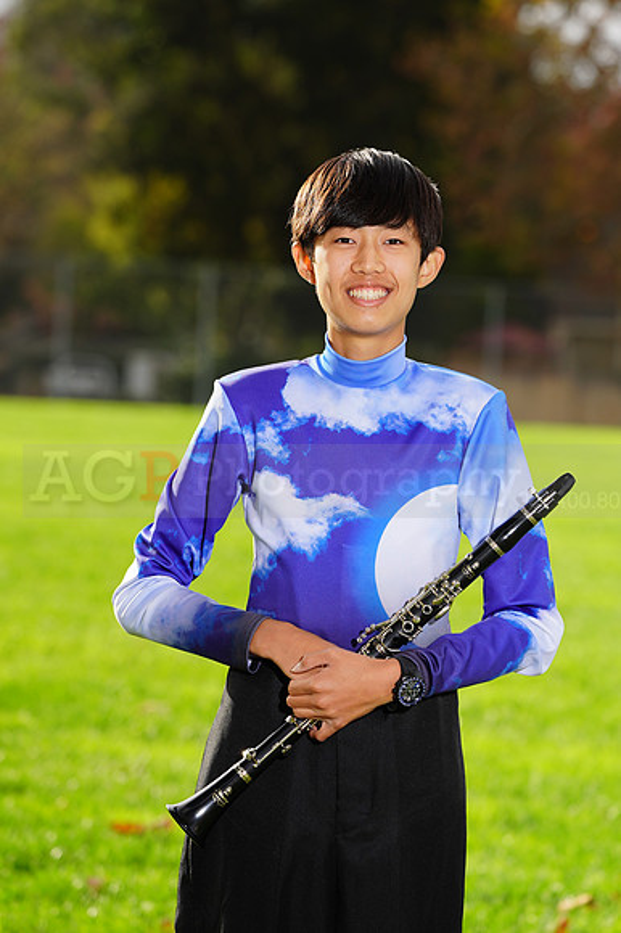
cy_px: 466
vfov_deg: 9.4
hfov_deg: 6.3
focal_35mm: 218
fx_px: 5647
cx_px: 310
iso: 100
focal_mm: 218
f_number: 7.1
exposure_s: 1/200
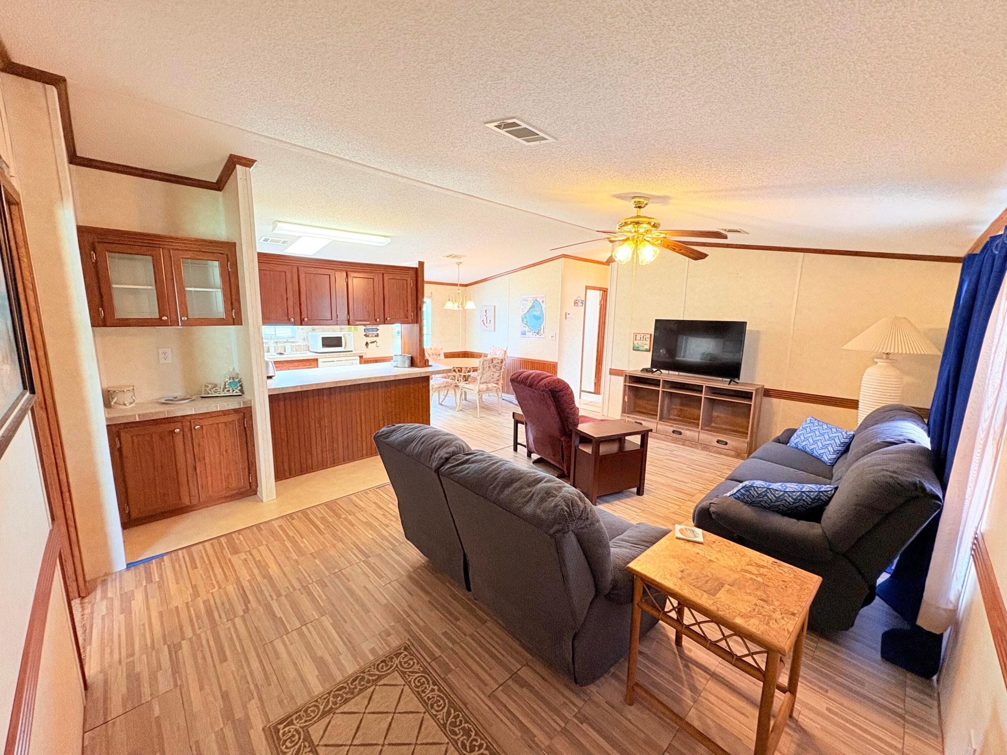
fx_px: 407
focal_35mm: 14
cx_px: 504
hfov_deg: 102.1
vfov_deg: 85.7
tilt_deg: -8.6
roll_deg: -0.7
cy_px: 378
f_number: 2.2
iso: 200
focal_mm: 2.22
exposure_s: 1/60
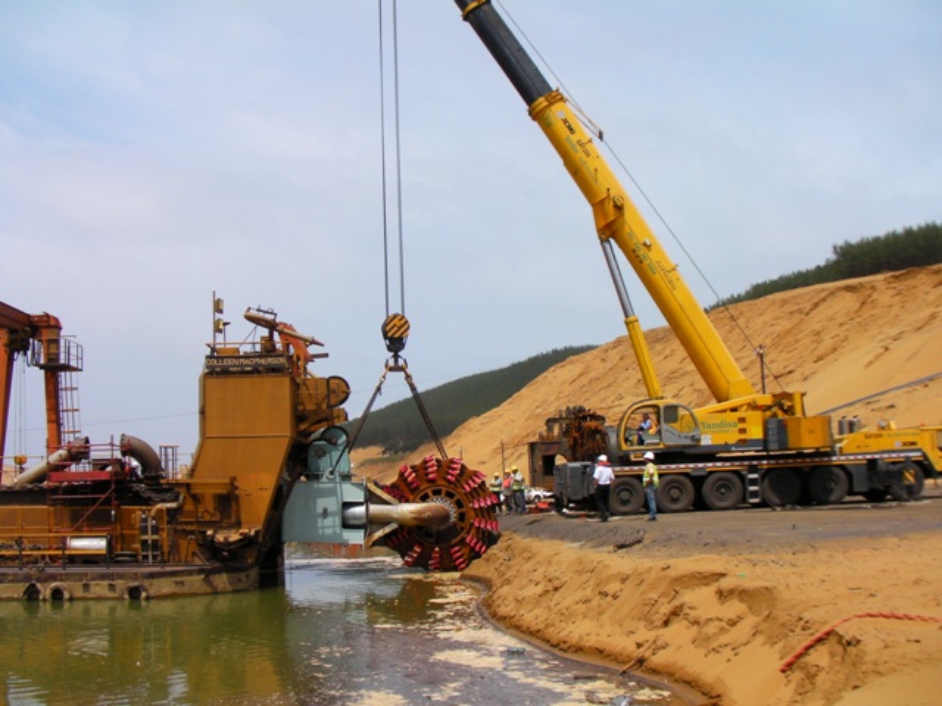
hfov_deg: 49.0
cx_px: 471
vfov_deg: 37.7
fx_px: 1034
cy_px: 353
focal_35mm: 38
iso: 50
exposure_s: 1/510
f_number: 4.5
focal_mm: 6.3
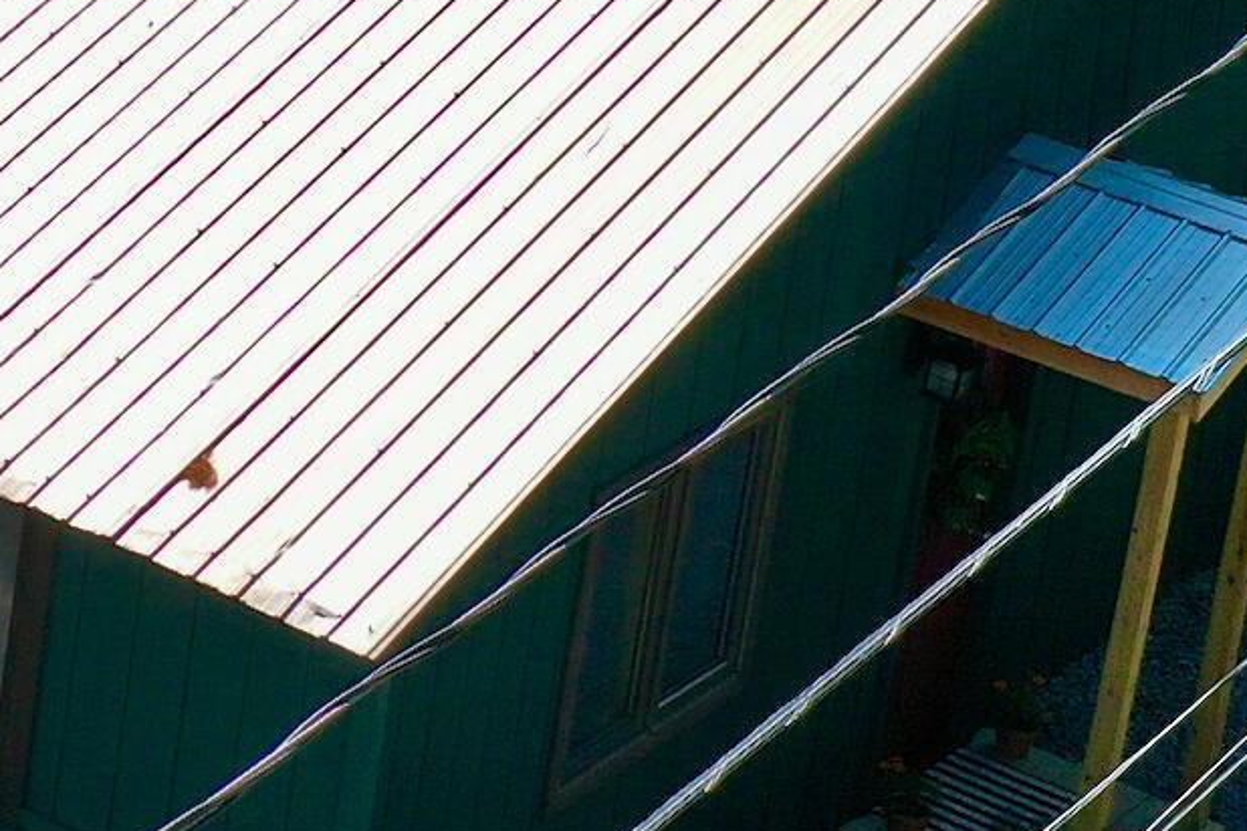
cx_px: -799
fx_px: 4711
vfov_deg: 9.7
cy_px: -530
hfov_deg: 13.9
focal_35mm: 136
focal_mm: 10.26
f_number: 3.5
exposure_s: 1/60
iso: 100
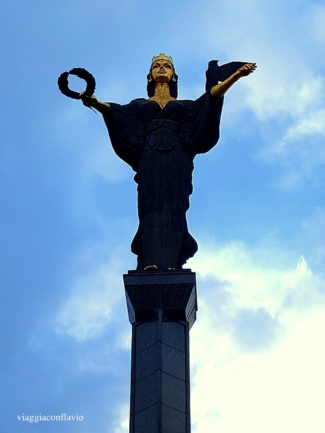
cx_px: 162
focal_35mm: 24
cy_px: 216
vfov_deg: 71.6
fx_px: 300
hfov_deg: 56.8
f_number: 1.8
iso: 32
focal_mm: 5.23
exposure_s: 1/544
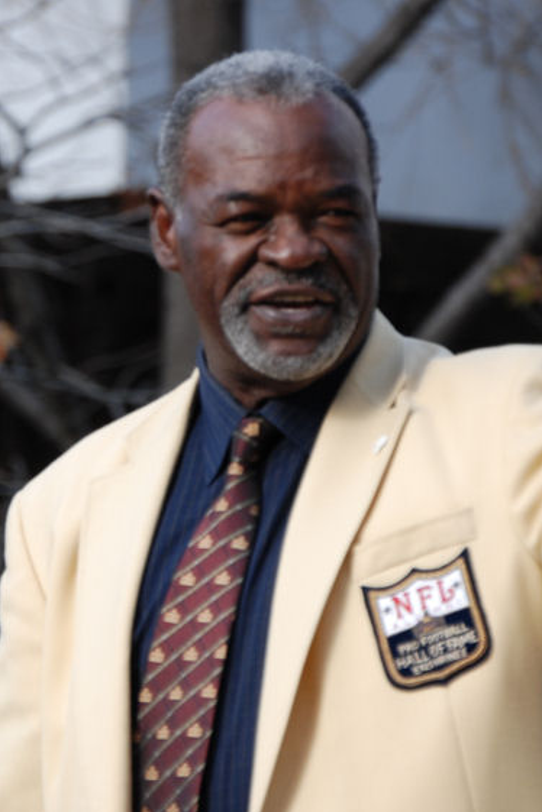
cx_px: 291
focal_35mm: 219
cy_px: 385
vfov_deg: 9.4
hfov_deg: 6.3
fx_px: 4945
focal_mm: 130
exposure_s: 1/320
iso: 200
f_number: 5
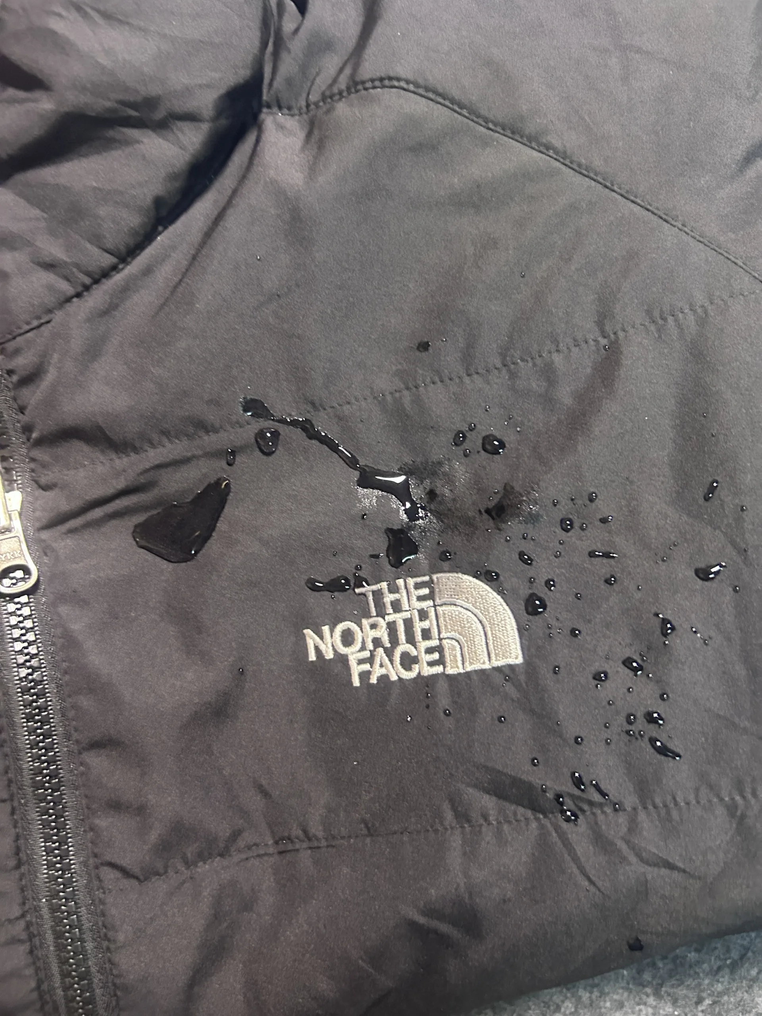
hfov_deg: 53.1
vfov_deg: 67.3
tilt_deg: -78.0
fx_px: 763
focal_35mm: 26
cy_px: 508
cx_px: 381
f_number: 1.5
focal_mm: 5.7
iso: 500
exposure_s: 1/33
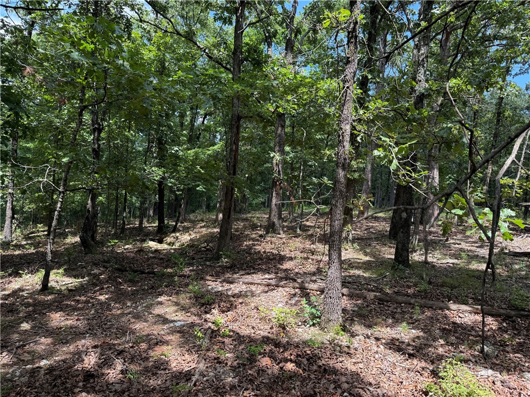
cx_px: 265
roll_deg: -6.4
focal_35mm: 24
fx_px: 367
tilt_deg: -0.3
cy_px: 198
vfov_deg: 56.8
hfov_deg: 71.6
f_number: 1.78
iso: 80
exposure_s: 1/660
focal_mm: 6.76
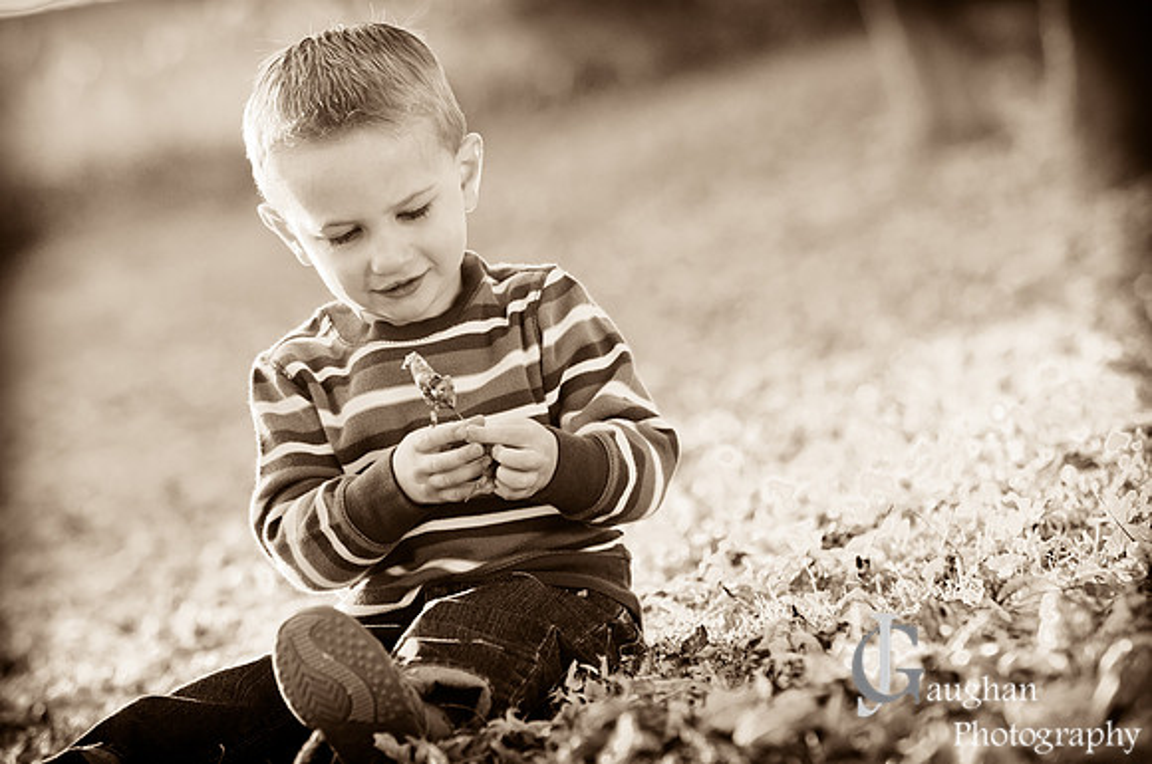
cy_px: 382
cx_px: 576
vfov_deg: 7.6
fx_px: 5752
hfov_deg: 11.4
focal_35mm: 180
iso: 500
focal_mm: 120
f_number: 3.5
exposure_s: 1/250
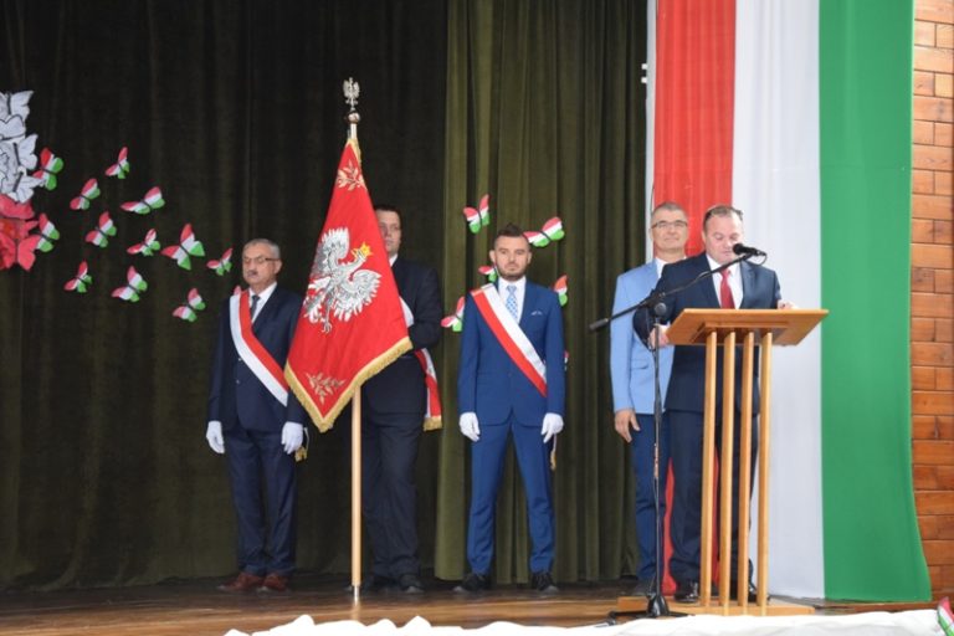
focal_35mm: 87
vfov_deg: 15.7
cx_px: 477
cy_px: 318
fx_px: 2305
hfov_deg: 23.4
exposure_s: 1/60
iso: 2800
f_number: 5
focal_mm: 58
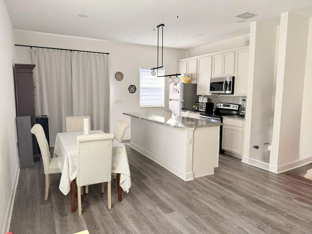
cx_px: 156
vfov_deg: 56.8
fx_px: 216
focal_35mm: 24
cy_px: 117
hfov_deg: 71.6
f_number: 1.78
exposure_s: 1/121
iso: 125
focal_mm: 6.76
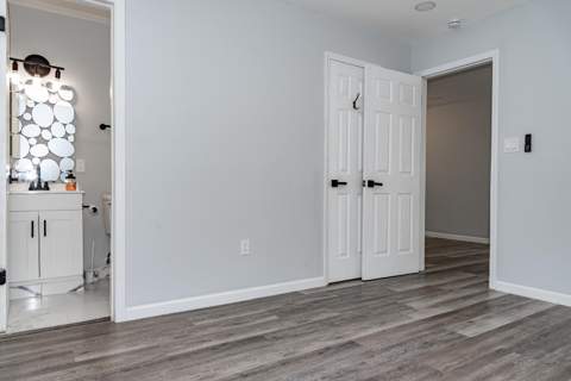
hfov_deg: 73.7
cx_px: 286
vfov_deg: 53.1
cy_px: 190
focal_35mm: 24
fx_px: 381
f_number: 7.1
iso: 500
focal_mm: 24
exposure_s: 1/125
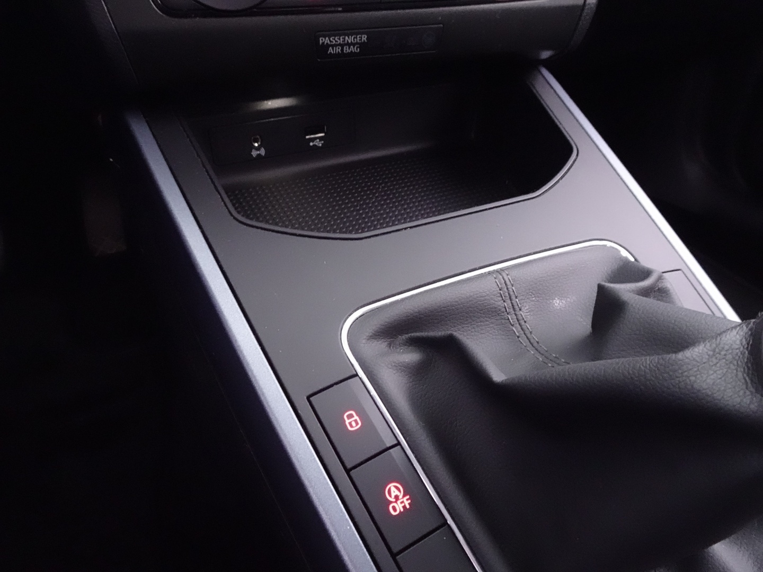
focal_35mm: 24
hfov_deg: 71.6
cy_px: 286
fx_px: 529
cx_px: 382
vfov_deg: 56.8
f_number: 3.5
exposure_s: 1/8
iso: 2500
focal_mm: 4.25
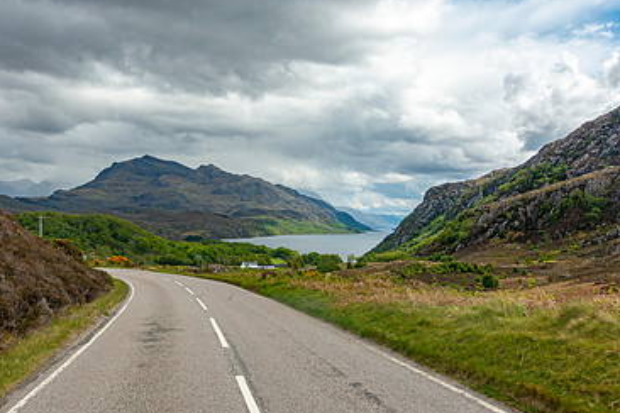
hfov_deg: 50.3
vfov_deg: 35.0
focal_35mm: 38
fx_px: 654
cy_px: 238
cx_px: 244
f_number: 7.1
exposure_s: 1/250
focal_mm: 8.8
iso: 125
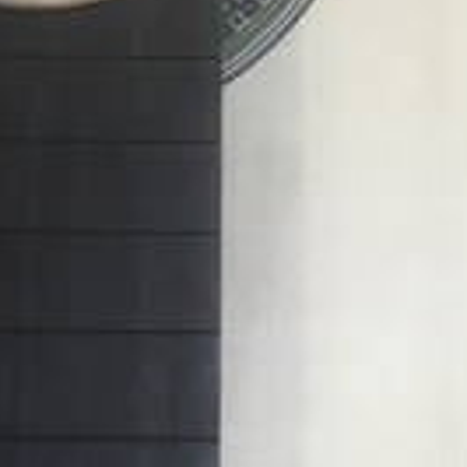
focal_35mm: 116
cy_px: -520
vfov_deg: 12.8
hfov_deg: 14.9
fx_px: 1771
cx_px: 74
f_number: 2.2
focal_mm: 4.15
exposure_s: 1/33
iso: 80
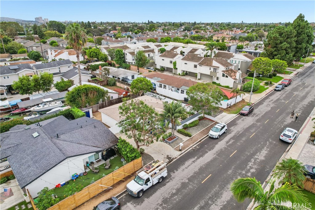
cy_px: 105
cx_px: 158
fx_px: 193
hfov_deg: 78.6
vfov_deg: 57.2
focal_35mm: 22
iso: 120
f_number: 2.8
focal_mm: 8.4
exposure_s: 1/1250
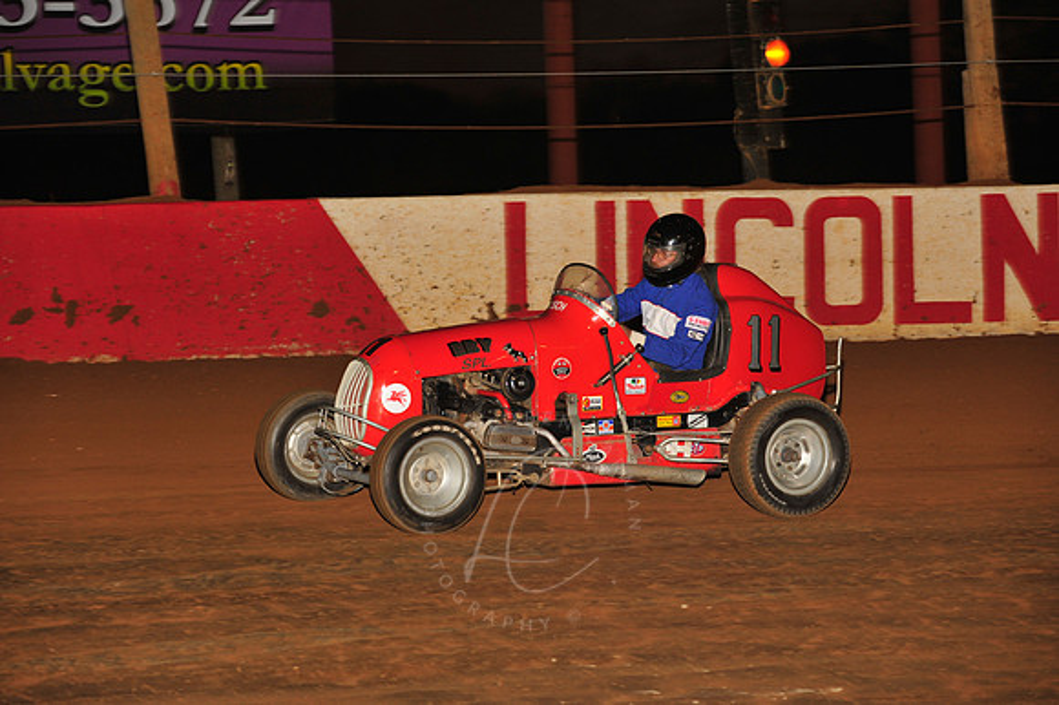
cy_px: 352
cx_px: 530
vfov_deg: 9.5
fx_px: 4263
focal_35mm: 145
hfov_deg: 14.2
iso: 640
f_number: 6.3
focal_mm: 145
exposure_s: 1/250
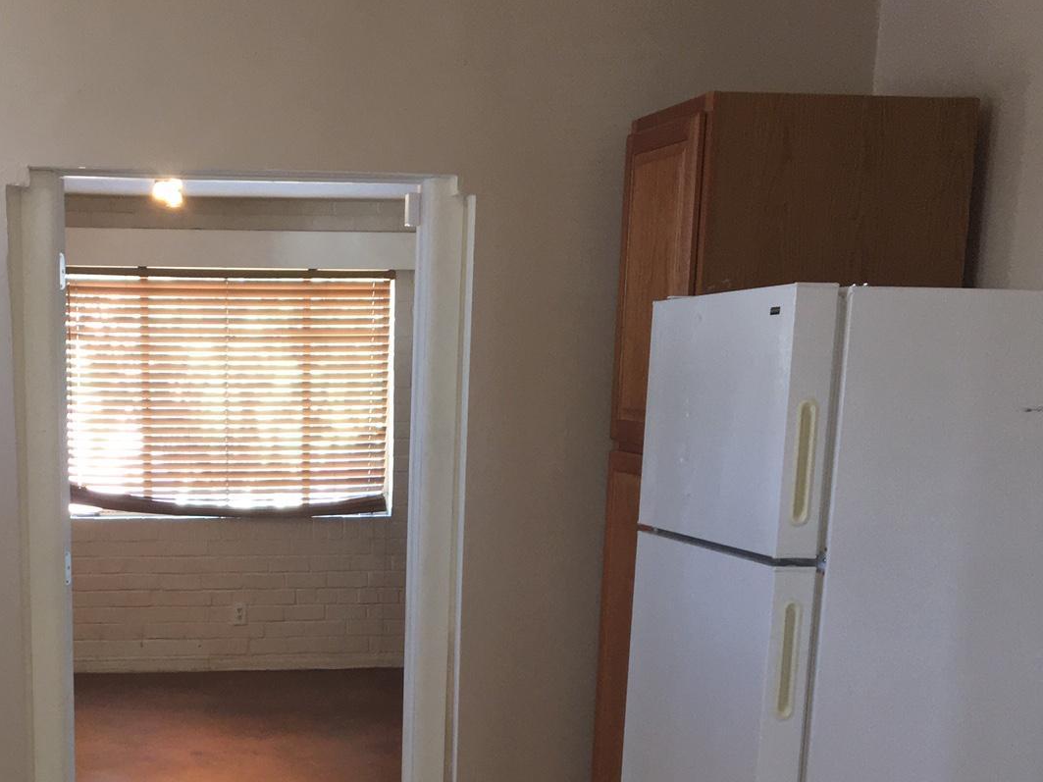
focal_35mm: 55
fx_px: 1657
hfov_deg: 34.2
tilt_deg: -10.7
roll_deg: +0.0
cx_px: 250
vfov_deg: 25.7
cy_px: 707
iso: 64
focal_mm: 4.15
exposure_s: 1/30
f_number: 2.2
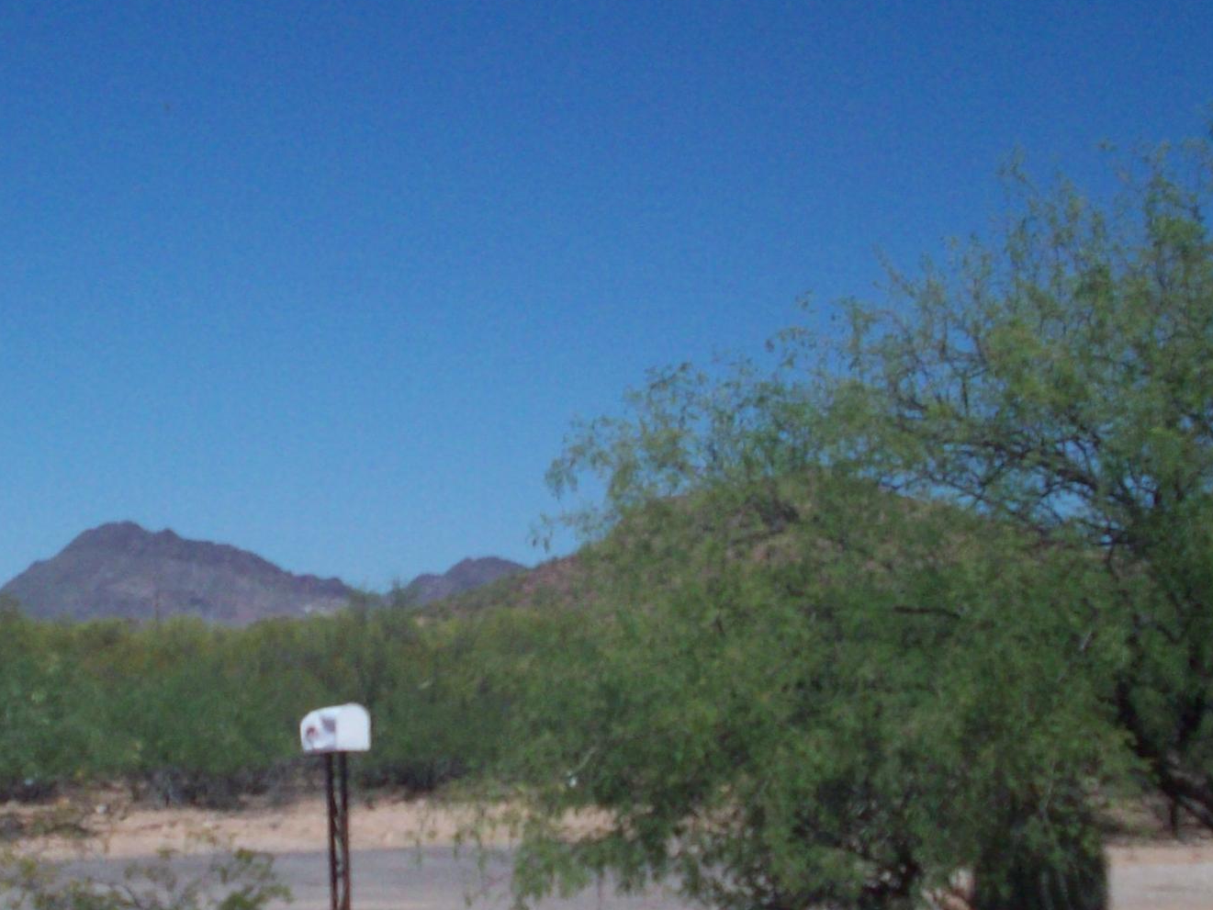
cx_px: 389
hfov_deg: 23.2
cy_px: 432
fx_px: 2944
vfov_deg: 17.6
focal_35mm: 84
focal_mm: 6.2
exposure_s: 1/865
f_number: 5.6
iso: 80
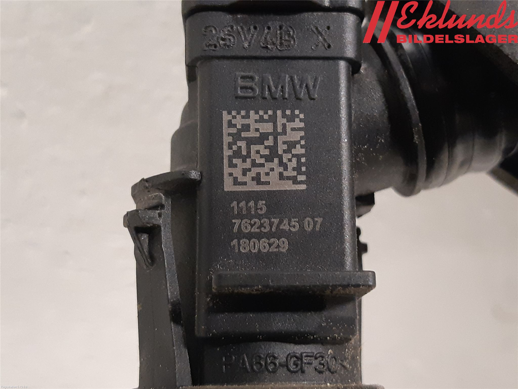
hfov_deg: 67.3
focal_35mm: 26
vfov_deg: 53.1
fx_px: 389
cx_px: 259
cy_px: 194
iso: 250
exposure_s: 1/25
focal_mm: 3.93
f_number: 1.7
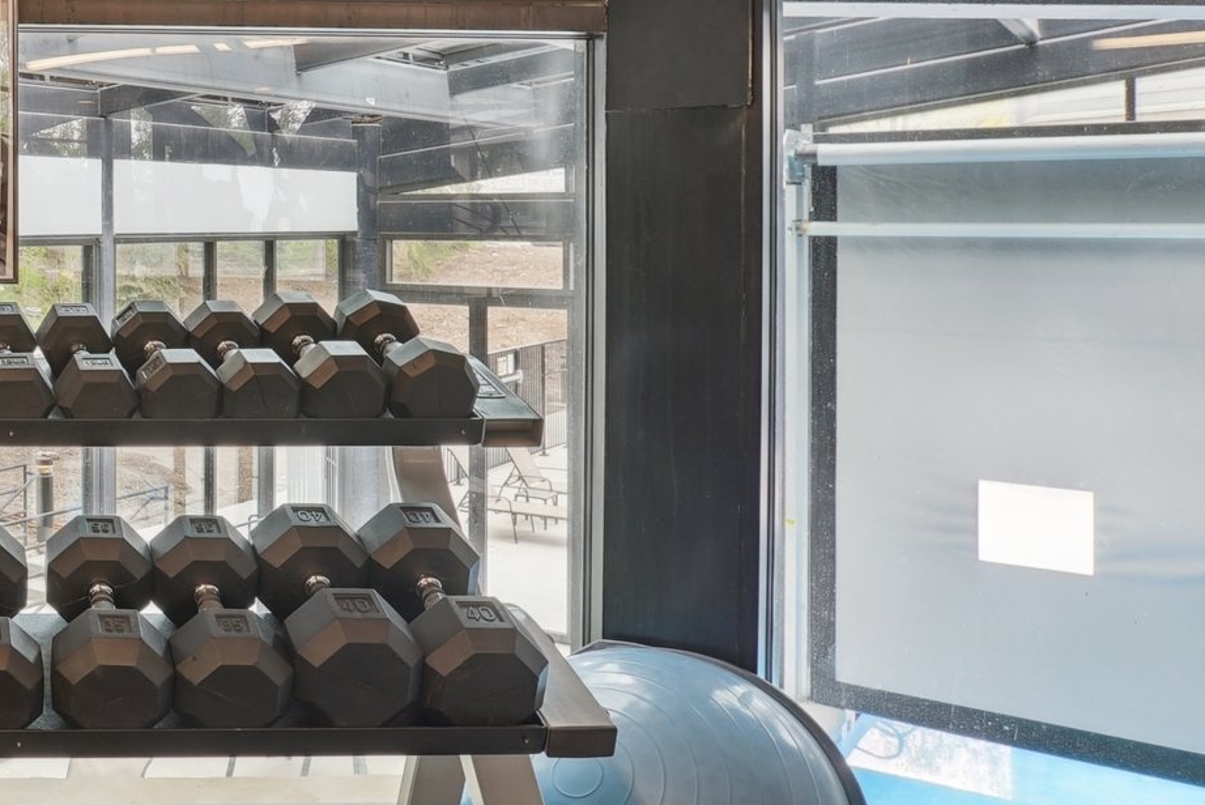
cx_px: -67
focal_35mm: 40
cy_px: 284
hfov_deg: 40.7
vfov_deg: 33.2
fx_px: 1340
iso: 400
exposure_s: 1/8
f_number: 8
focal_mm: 18
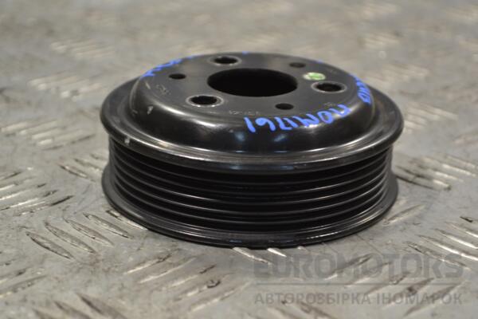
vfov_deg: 16.6
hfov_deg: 24.6
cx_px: 239
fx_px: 1095
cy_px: 160
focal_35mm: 82
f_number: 5.6
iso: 280
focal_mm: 55
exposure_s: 1/30
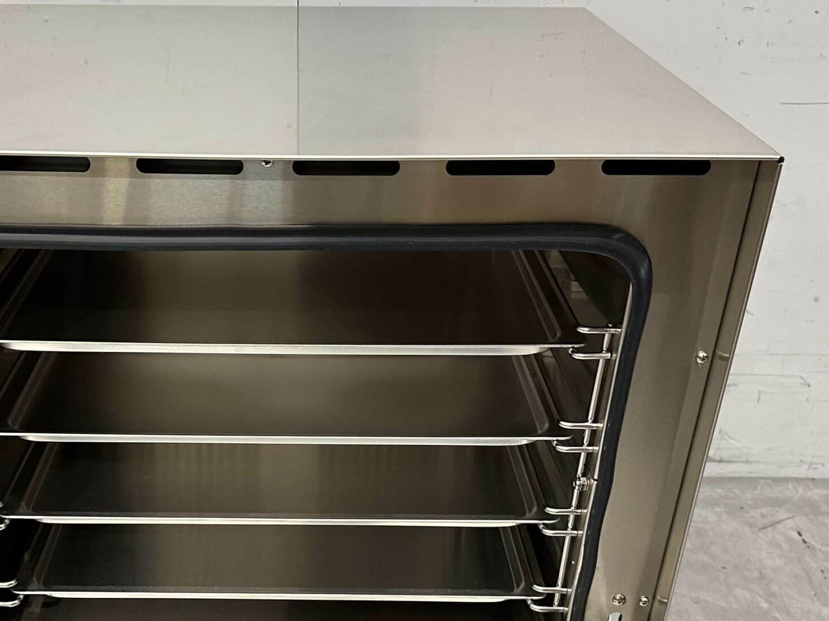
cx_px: 285
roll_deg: -0.4
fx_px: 1006
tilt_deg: -32.0
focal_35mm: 42
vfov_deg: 33.8
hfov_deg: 44.2
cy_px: 452
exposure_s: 1/50
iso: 320
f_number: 1.78
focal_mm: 6.86
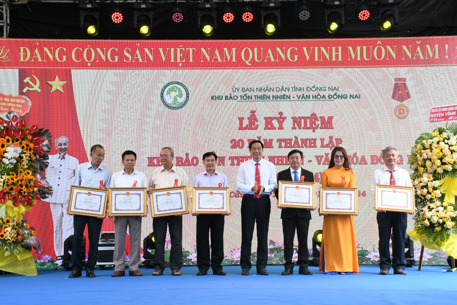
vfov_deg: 21.6
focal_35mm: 63
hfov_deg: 31.9
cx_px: 228
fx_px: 800
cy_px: 152
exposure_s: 1/160
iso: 250
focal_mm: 42
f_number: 5.6
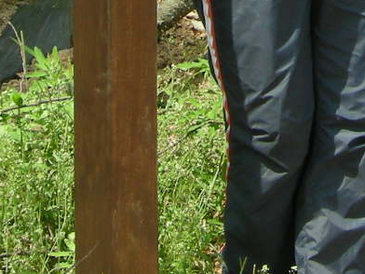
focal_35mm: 188
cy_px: -327
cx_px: 409
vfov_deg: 7.5
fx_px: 1982
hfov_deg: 10.4
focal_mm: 7.5
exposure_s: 1/136
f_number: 4.3
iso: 64
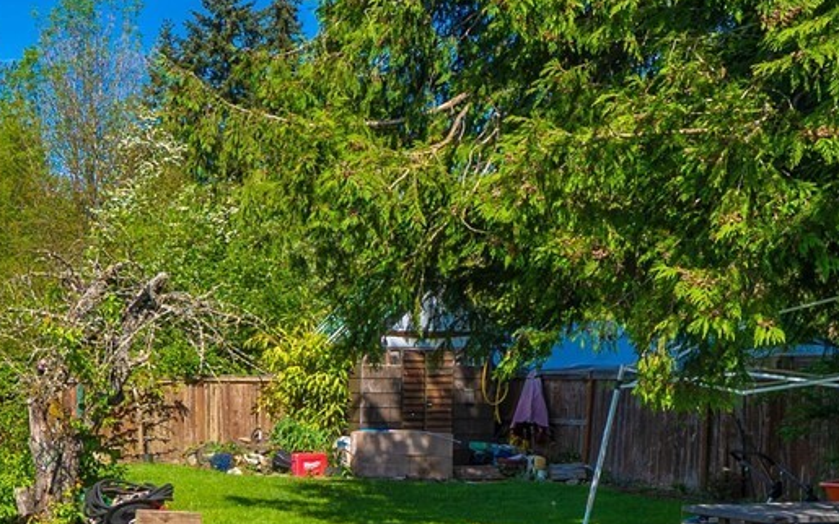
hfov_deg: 35.2
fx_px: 1075
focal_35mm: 47
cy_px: 392
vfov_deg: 27.1
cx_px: -130
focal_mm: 14
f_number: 7.1
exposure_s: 1/200
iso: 80
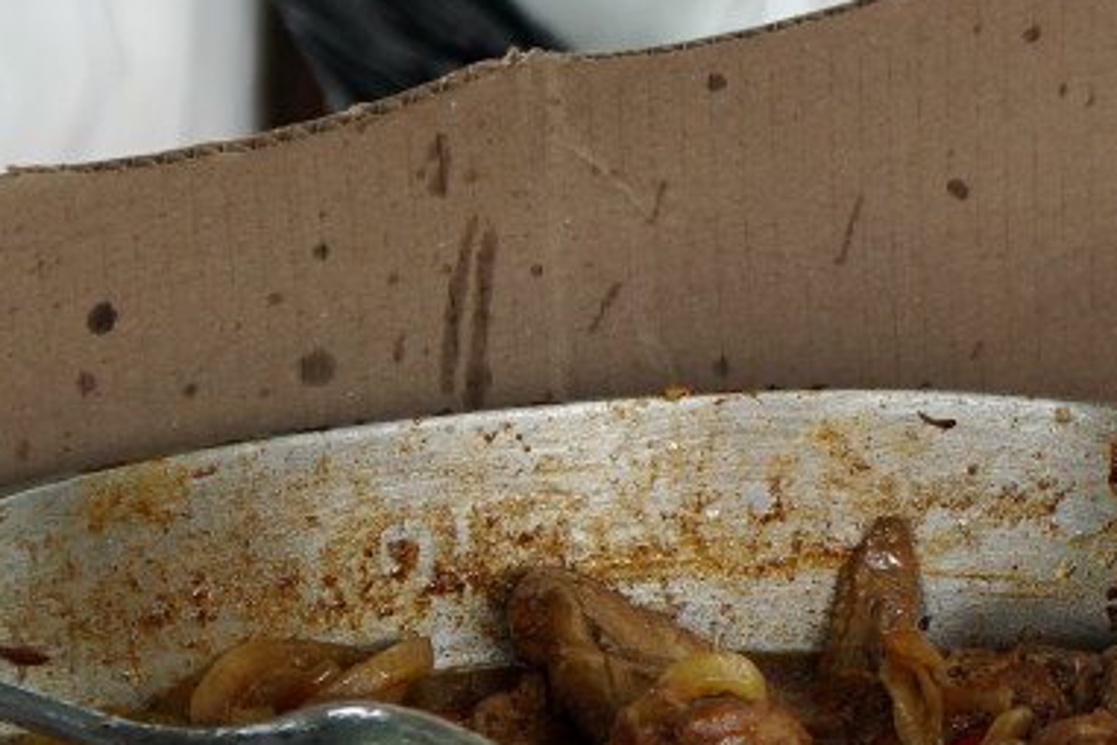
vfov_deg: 5.4
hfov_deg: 8.0
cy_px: 419
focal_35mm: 254
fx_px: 7879
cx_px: 1483
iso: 200
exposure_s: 1/160
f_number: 4
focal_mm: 43
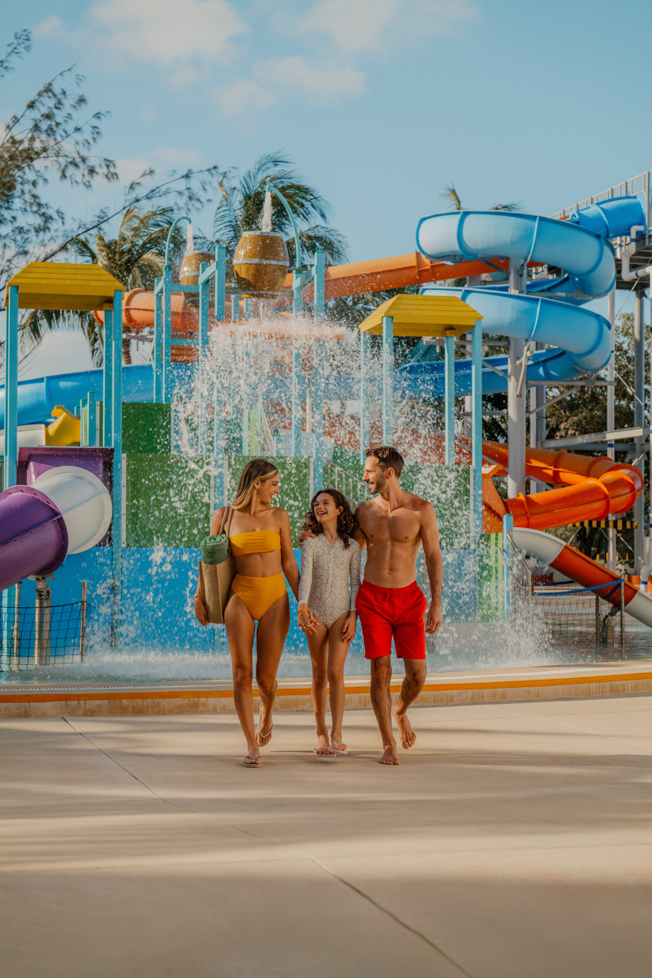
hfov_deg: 21.9
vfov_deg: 32.4
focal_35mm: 62
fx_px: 1683
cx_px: 326
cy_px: 489
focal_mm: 62
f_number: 3.7
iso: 640
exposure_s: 1/320
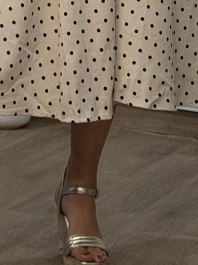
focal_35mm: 231
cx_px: 75
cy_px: -248
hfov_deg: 6.4
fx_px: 1762
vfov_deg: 8.2
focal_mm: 6.76
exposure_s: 1/96
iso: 64
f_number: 1.78
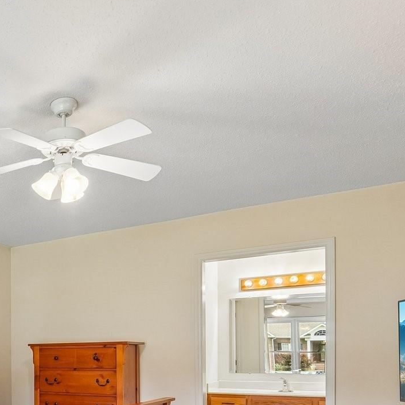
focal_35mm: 37
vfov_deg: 41.4
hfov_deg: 38.1
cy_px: 365
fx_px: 490
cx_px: -30
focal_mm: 10
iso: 400
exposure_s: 1/10
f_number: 8
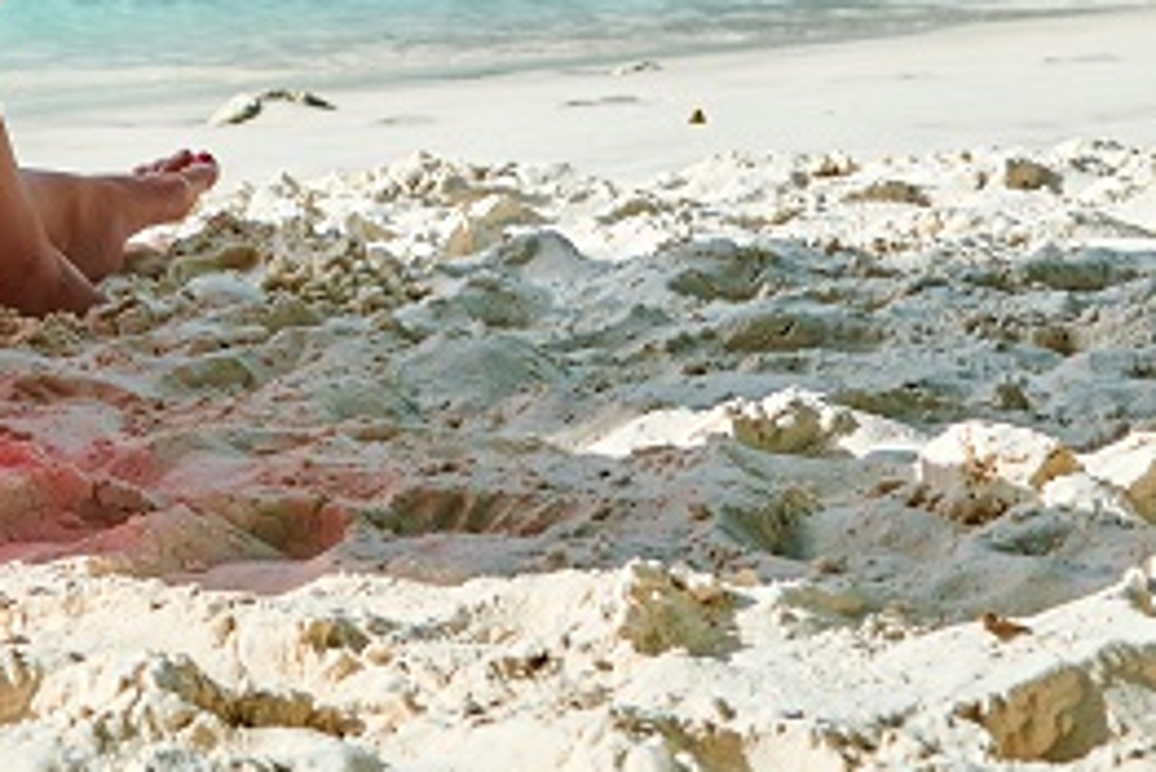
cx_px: -454
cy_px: -591
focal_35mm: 145
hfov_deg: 13.5
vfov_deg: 9.1
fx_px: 4658
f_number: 7.1
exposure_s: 1/160
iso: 72
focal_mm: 38
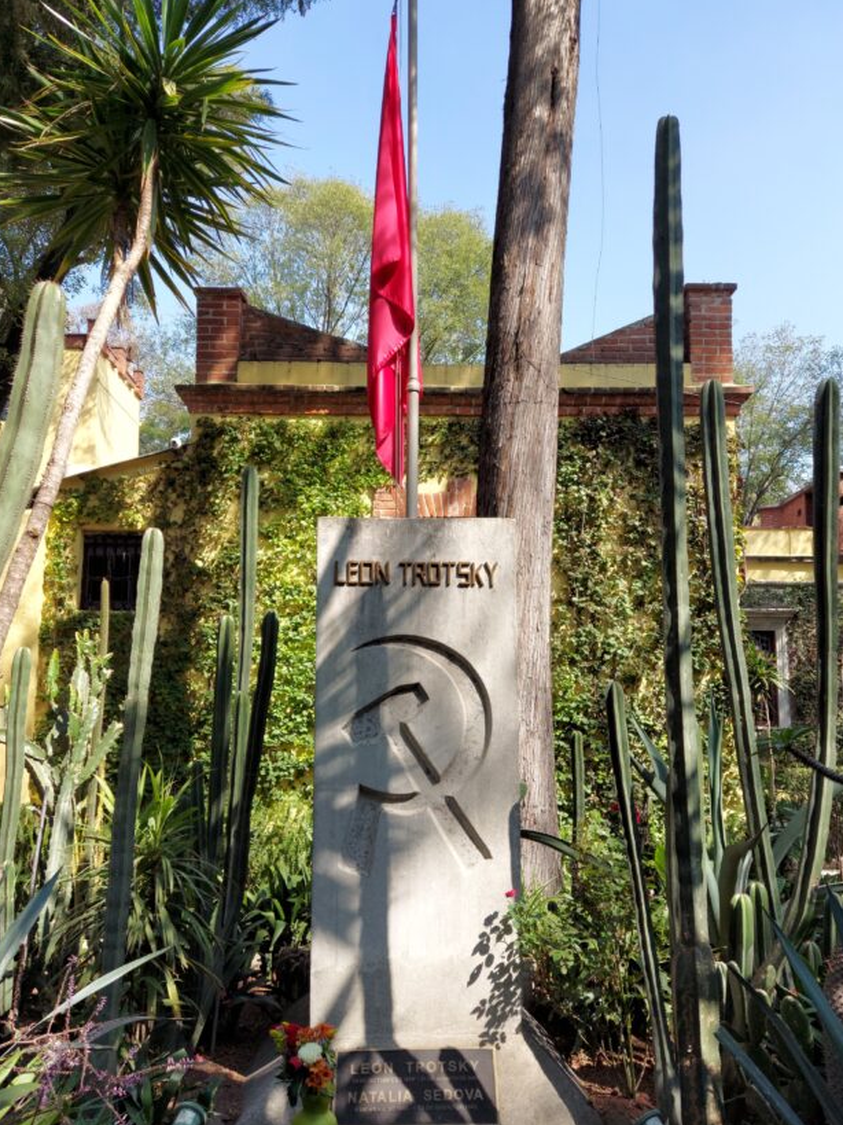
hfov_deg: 46.8
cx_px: 426
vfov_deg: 60.0
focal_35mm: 30
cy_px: 581
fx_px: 974
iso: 40
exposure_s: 1/704
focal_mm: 5.23
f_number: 1.8
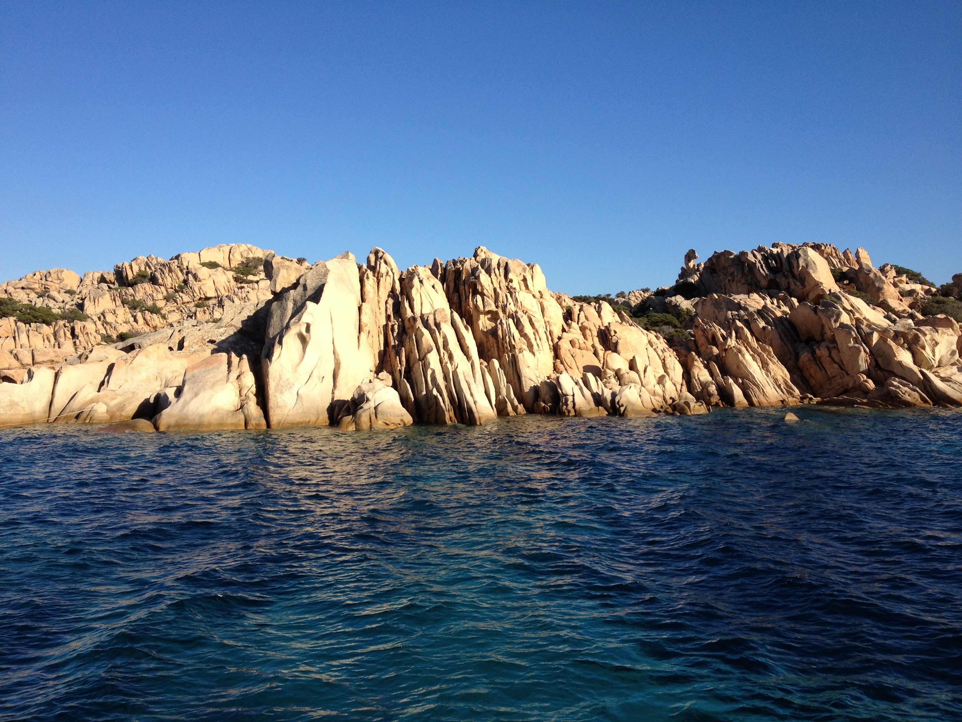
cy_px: 361
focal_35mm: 35
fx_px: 973
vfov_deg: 40.7
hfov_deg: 52.6
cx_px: 481
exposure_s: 1/1493
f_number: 2.4
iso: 64
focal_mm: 4.28
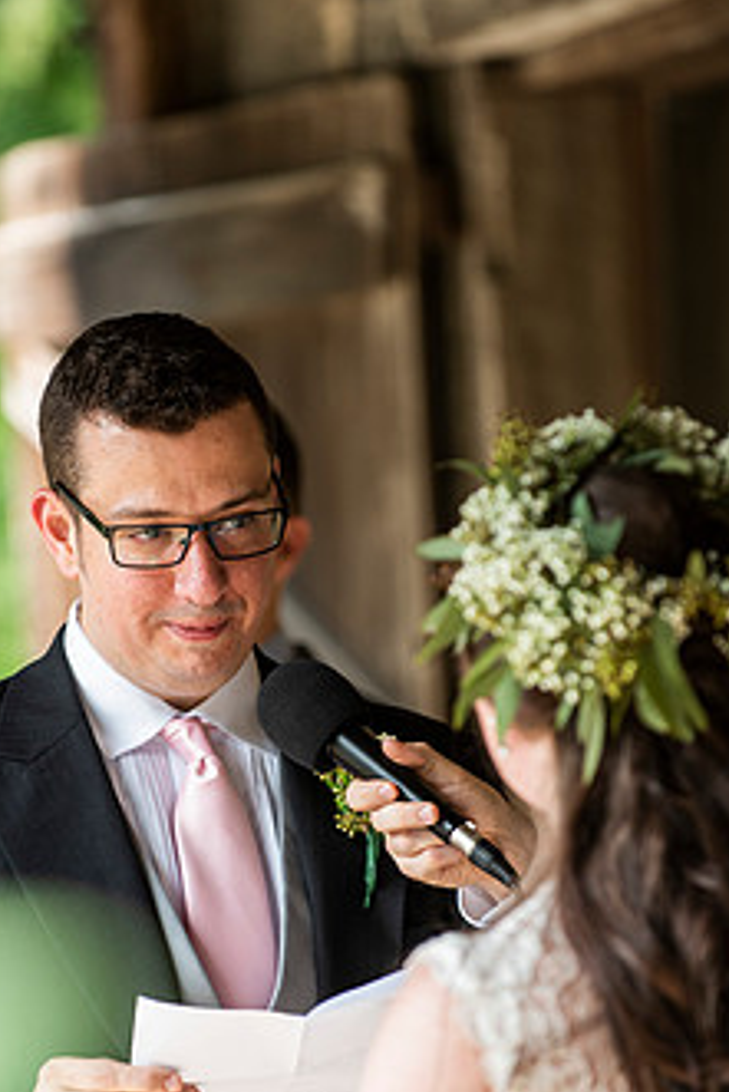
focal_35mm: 272
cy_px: 699
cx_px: 257
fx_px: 8253
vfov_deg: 7.6
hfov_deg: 5.1
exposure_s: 1/400
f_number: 3.5
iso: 400
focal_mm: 200
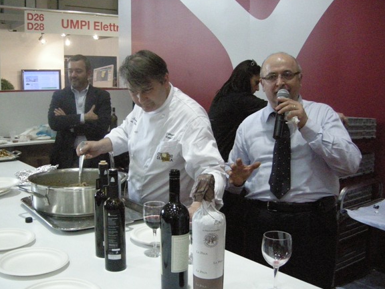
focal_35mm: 40
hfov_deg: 46.8
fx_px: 445
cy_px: 151
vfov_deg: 36.0
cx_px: 186
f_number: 2.7
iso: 1572
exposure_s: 1/125
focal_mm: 7.5
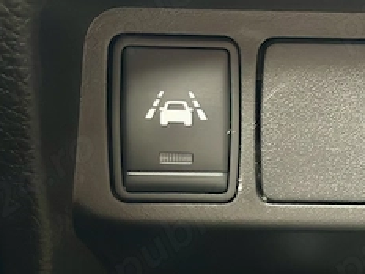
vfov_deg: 11.9
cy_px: 227
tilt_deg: -15.7
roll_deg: -1.9
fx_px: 1307
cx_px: 324
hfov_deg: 15.7
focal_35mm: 124
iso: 320
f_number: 1.78
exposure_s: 1/60
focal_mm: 6.86
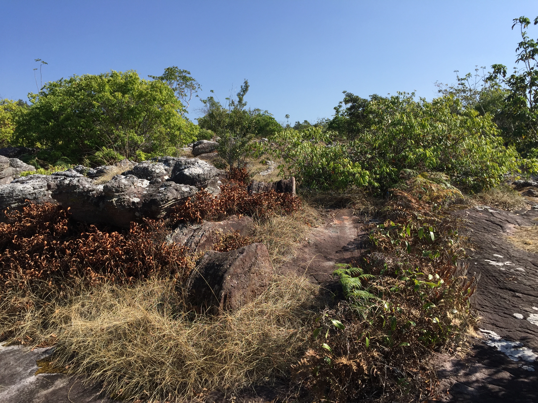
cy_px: 202
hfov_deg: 61.7
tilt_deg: -2.4
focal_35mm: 29
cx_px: 269
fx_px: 451
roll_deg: -0.8
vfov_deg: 48.2
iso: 32
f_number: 2.2
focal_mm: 4.15
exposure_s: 1/1799
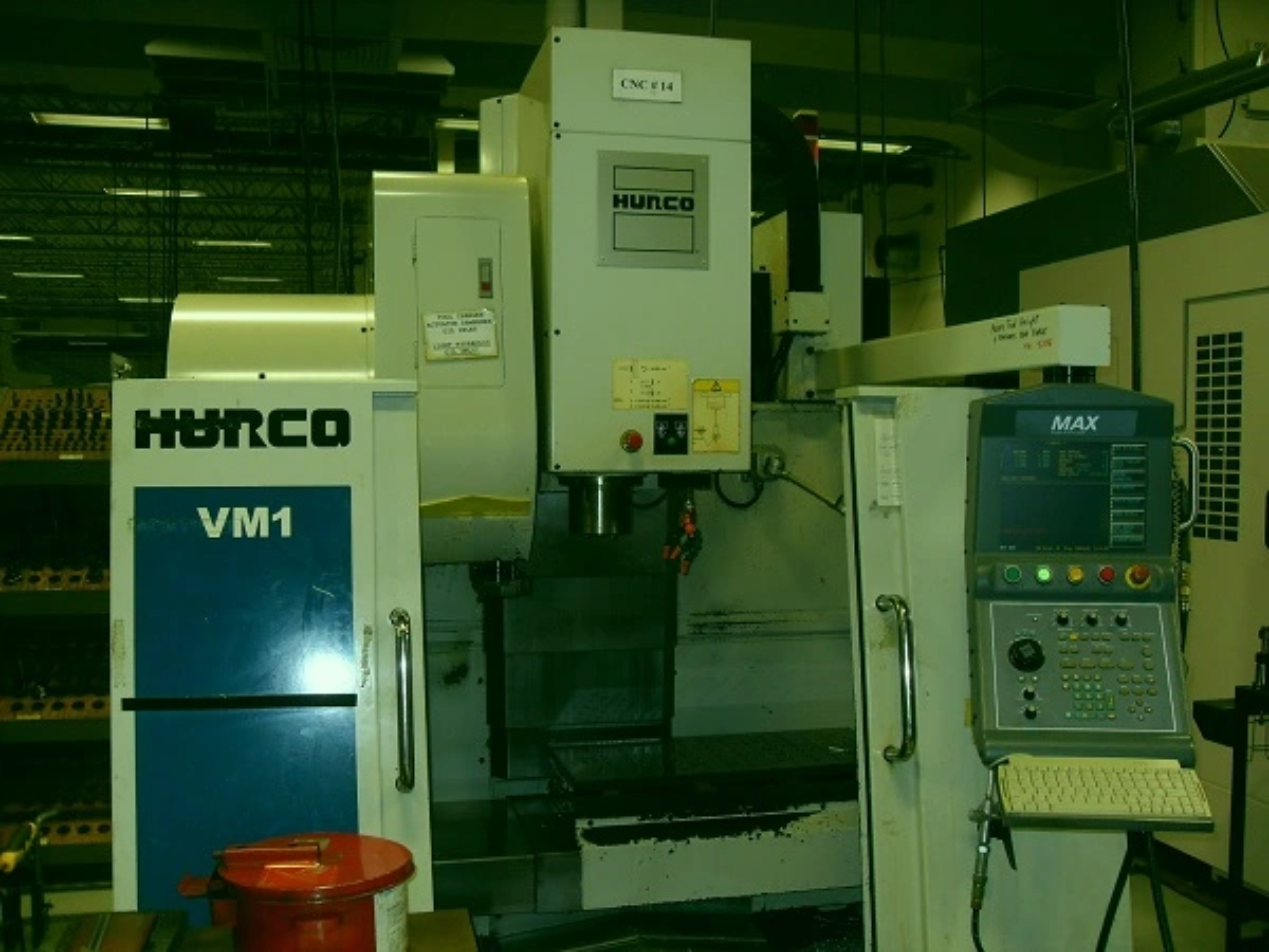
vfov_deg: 41.8
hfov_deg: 54.0
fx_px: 1246
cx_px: 634
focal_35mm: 34
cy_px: 476
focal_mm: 6.3
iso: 100
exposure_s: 1/45
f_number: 2.8
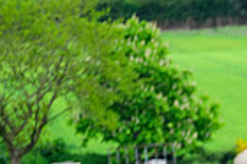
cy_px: 357
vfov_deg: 0.7
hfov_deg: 1.0
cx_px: 565
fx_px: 13507
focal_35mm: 1971
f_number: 6.3
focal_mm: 400
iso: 1000
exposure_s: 1/2000
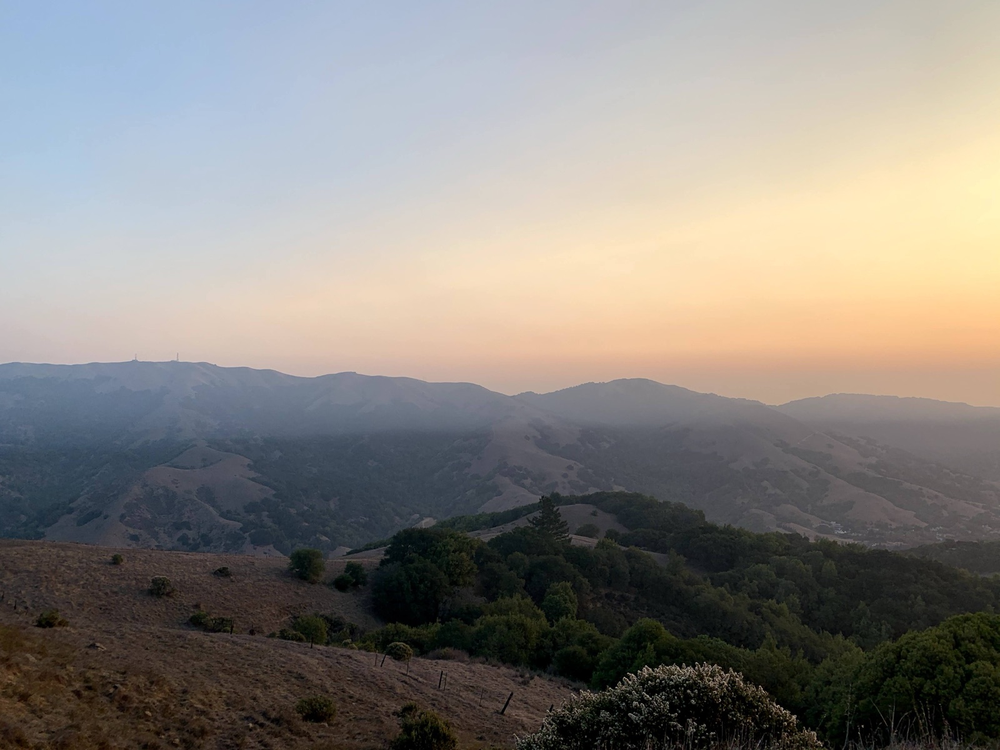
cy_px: 375
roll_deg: +1.7
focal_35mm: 26
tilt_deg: +3.8
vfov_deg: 53.1
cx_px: 500
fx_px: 751
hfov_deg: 67.3
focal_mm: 4.25
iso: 25
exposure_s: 1/849
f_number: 1.8
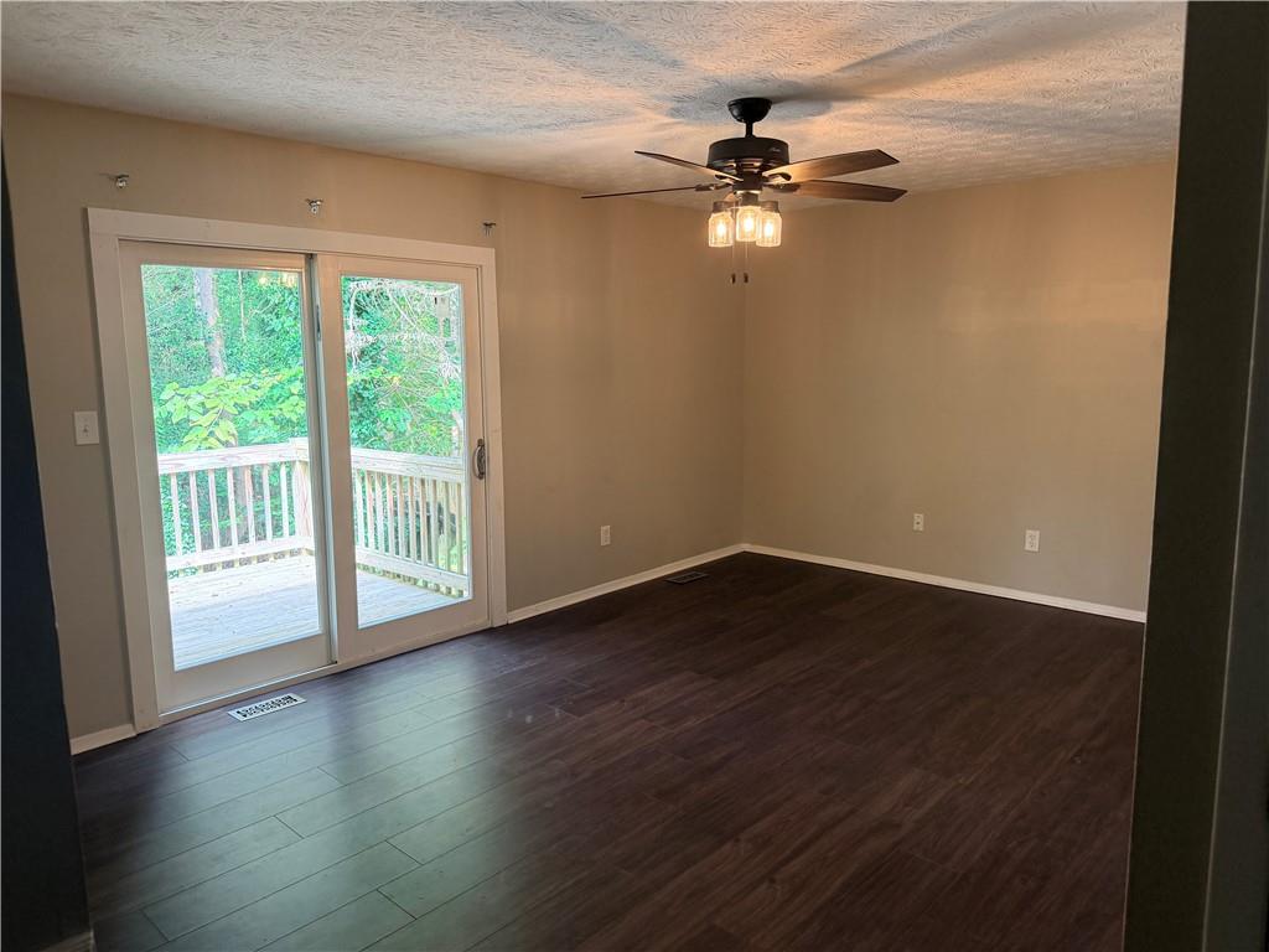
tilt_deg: -8.6
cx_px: 634
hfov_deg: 71.6
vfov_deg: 56.8
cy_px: 476
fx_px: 880
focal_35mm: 24
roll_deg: +0.9
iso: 250
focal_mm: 6.76
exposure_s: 1/120
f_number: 1.78
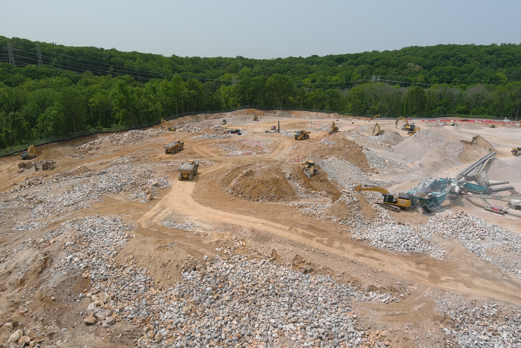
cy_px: 174
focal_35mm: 29
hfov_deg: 63.7
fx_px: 420
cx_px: 260
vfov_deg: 45.0
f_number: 2.8
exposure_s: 1/1250
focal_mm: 10.57
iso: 100
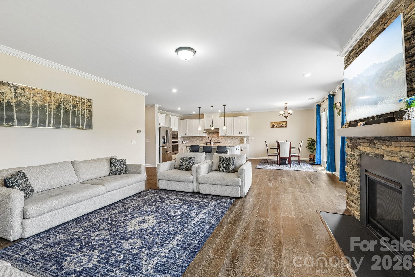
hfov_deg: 100.4
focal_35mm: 15
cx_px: 208
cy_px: 138
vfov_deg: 77.3
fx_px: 173
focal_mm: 10
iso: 400
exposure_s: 1/15
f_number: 8
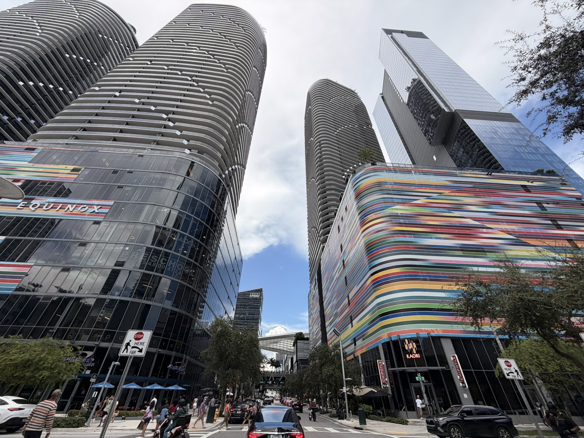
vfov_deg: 85.7
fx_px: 236
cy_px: 219
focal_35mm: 14
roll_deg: -0.9
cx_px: 292
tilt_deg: +36.6
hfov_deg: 102.1
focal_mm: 2.22
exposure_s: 1/770
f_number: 2.2
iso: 40
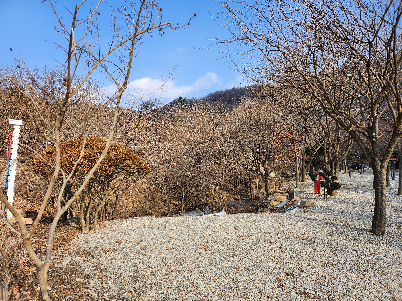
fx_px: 279
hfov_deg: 71.6
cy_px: 150
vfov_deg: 56.8
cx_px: 201
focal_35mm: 24
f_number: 1.8
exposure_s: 1/1606
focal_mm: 5
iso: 50
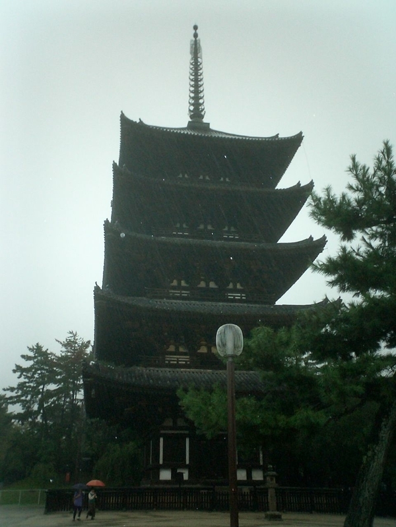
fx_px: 564
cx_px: 198
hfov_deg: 38.7
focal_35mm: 37
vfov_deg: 50.1
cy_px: 264
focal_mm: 5.6
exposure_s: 1/40
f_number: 3.5
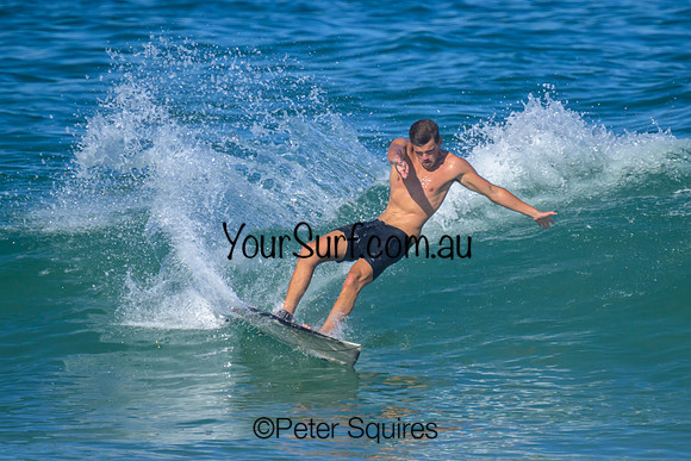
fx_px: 14792
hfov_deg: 2.7
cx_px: 418
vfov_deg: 1.8
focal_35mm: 770
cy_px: 243
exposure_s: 1/2000
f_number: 8
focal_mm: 560
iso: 1250
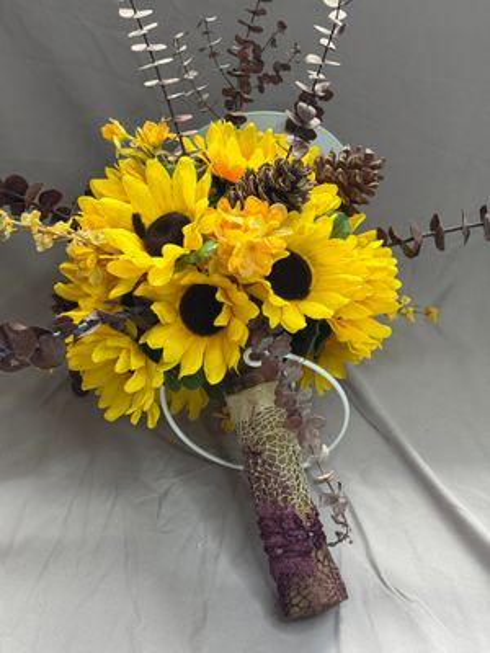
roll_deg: -1.0
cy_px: 326
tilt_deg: -41.3
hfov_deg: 30.3
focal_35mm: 48
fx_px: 906
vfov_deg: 39.7
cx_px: 245
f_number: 1.78
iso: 100
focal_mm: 6.76
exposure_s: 1/69
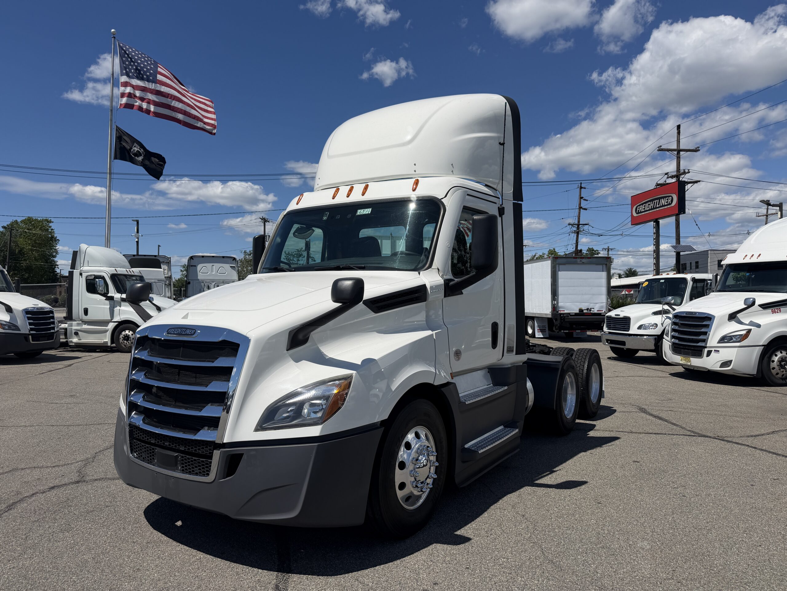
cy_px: 296
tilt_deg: +1.7
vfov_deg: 56.8
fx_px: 546
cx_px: 394
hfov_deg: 71.6
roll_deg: -0.2
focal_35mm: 24
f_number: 1.78
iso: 80
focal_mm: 6.76
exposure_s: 1/9091
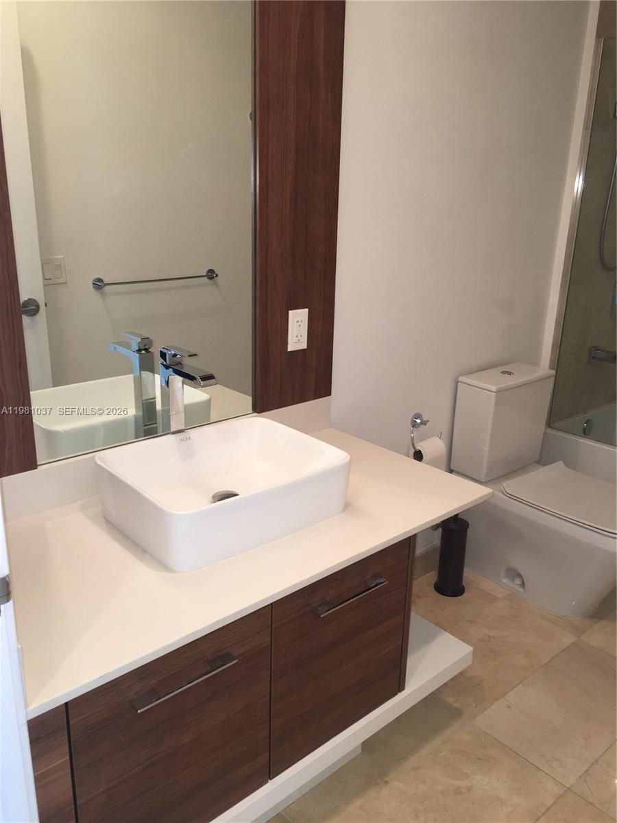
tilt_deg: -19.1
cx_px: 308
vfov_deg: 61.7
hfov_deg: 48.2
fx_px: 689
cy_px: 412
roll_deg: -0.6
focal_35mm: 29
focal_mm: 4.15
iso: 64
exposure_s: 1/30
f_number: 2.2
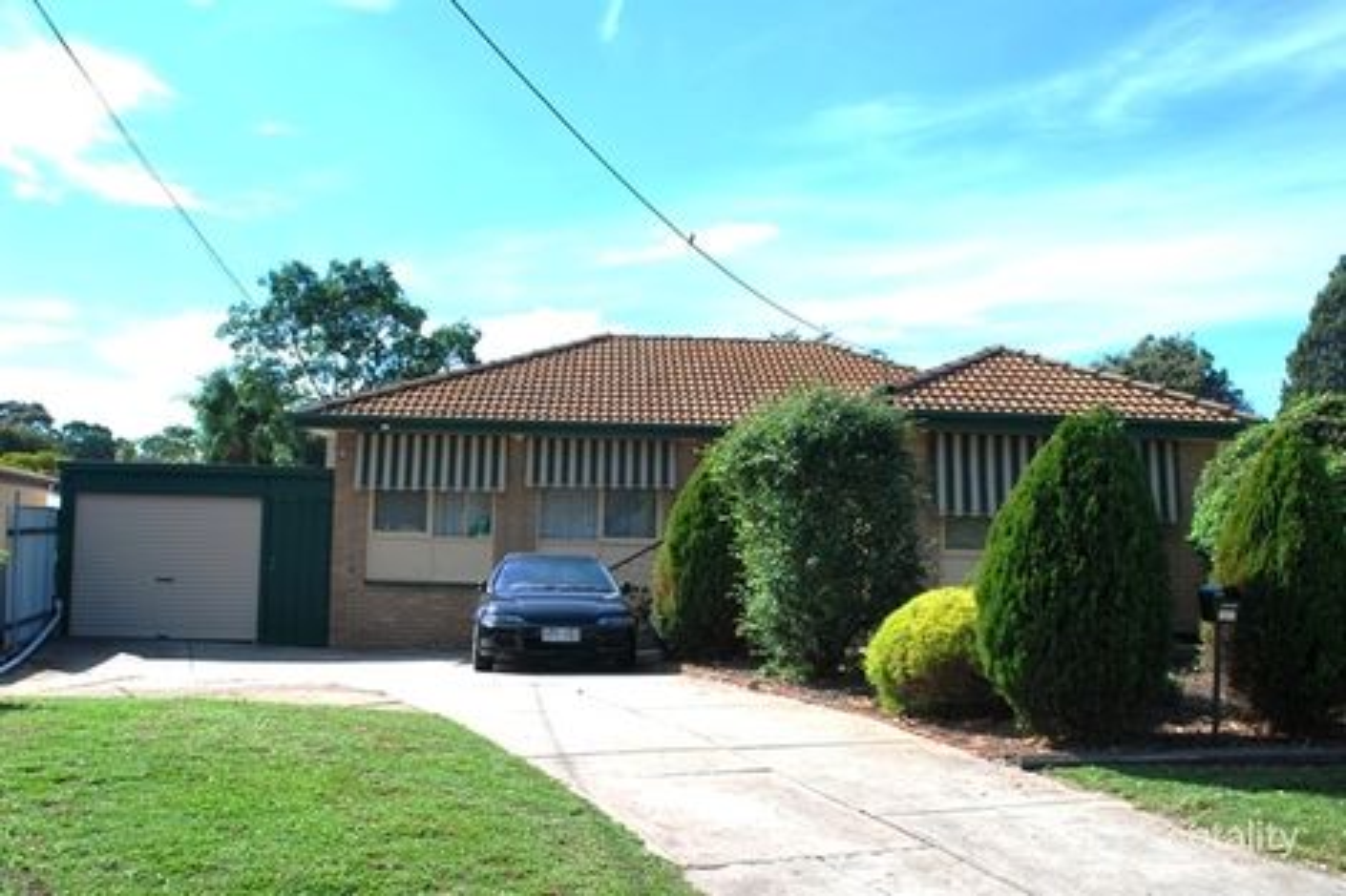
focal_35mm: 36
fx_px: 1345
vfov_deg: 36.8
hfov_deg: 53.1
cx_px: 673
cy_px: 448
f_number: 11
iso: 100
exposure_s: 1/100
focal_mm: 24
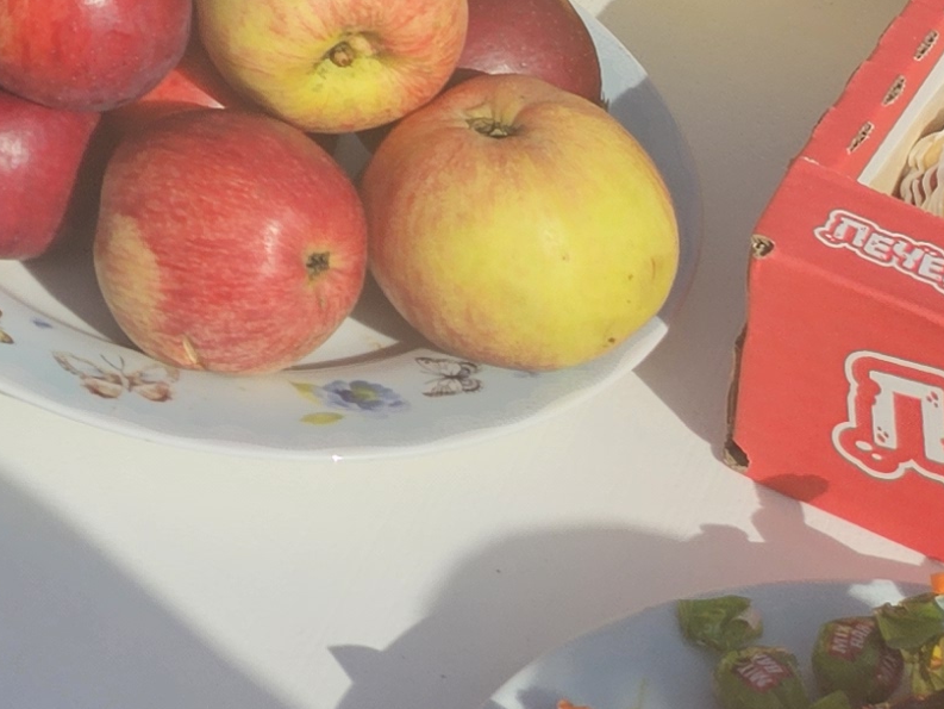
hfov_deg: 14.4
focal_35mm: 116
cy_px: -837
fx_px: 3164
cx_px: -873
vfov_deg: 11.2
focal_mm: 5.4
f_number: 1.8
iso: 25
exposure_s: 1/2586
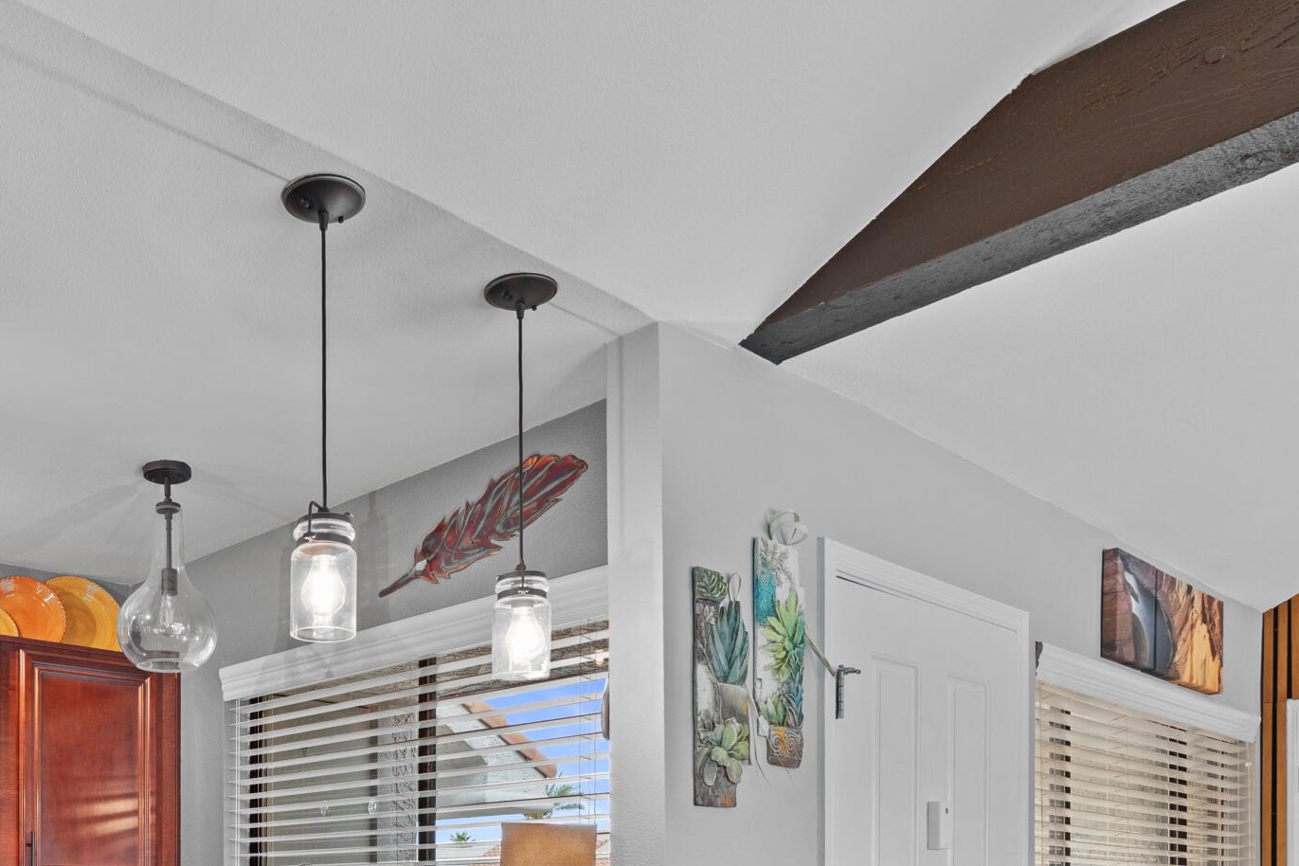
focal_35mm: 35
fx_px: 1263
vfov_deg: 33.8
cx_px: 259
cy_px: 911
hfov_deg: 51.1
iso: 400
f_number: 8
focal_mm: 16
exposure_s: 1/5
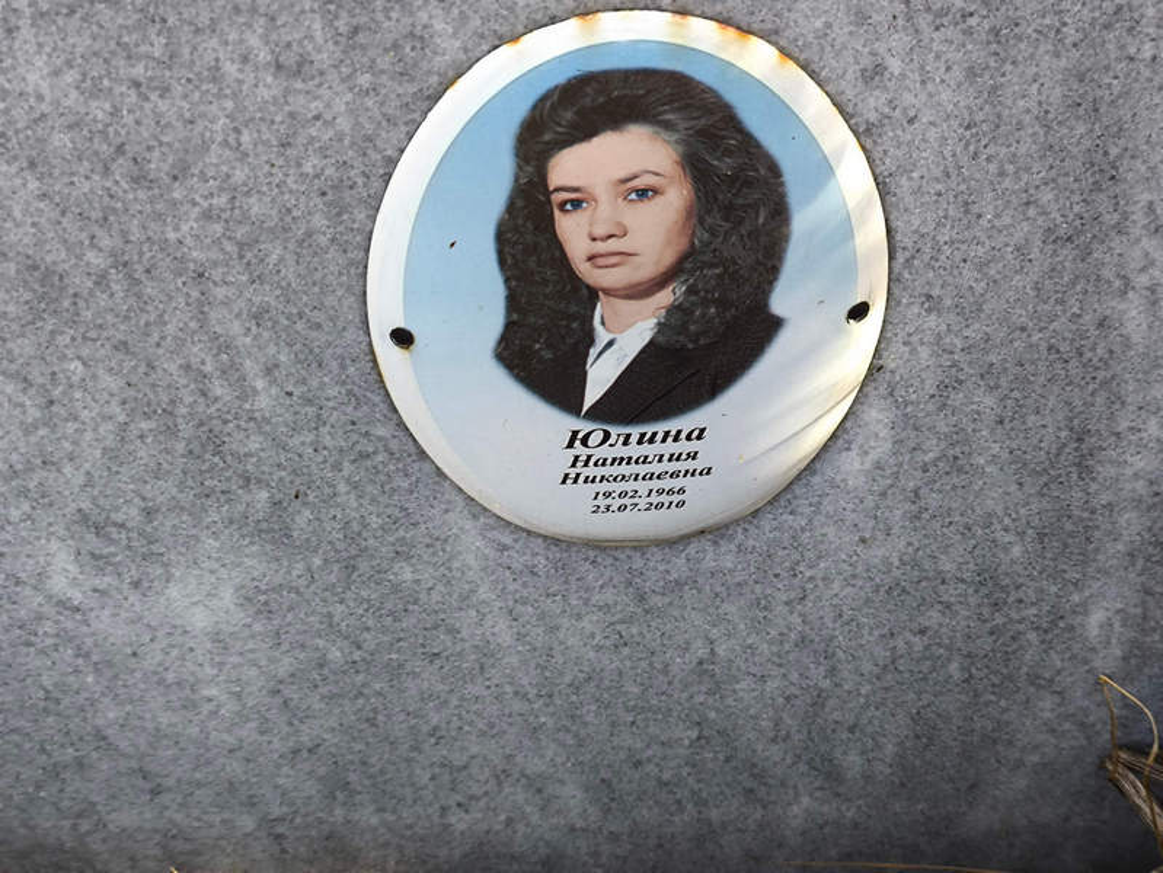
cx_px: 582
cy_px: 436
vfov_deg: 29.1
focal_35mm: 50
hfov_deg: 38.2
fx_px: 1681
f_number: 1.7
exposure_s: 1/100
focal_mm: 4.71
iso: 80
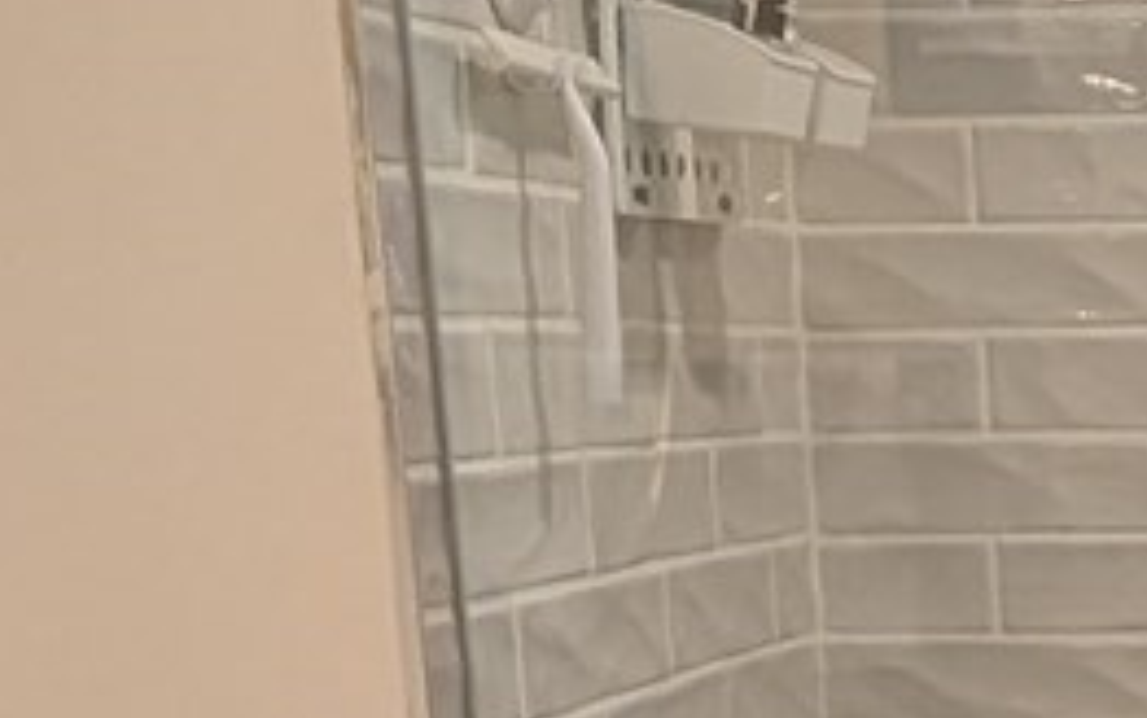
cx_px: 1655
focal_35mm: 99
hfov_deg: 18.8
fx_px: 3096
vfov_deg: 12.1
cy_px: 1327
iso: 64
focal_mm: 2.02
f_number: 1.7
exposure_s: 1/60
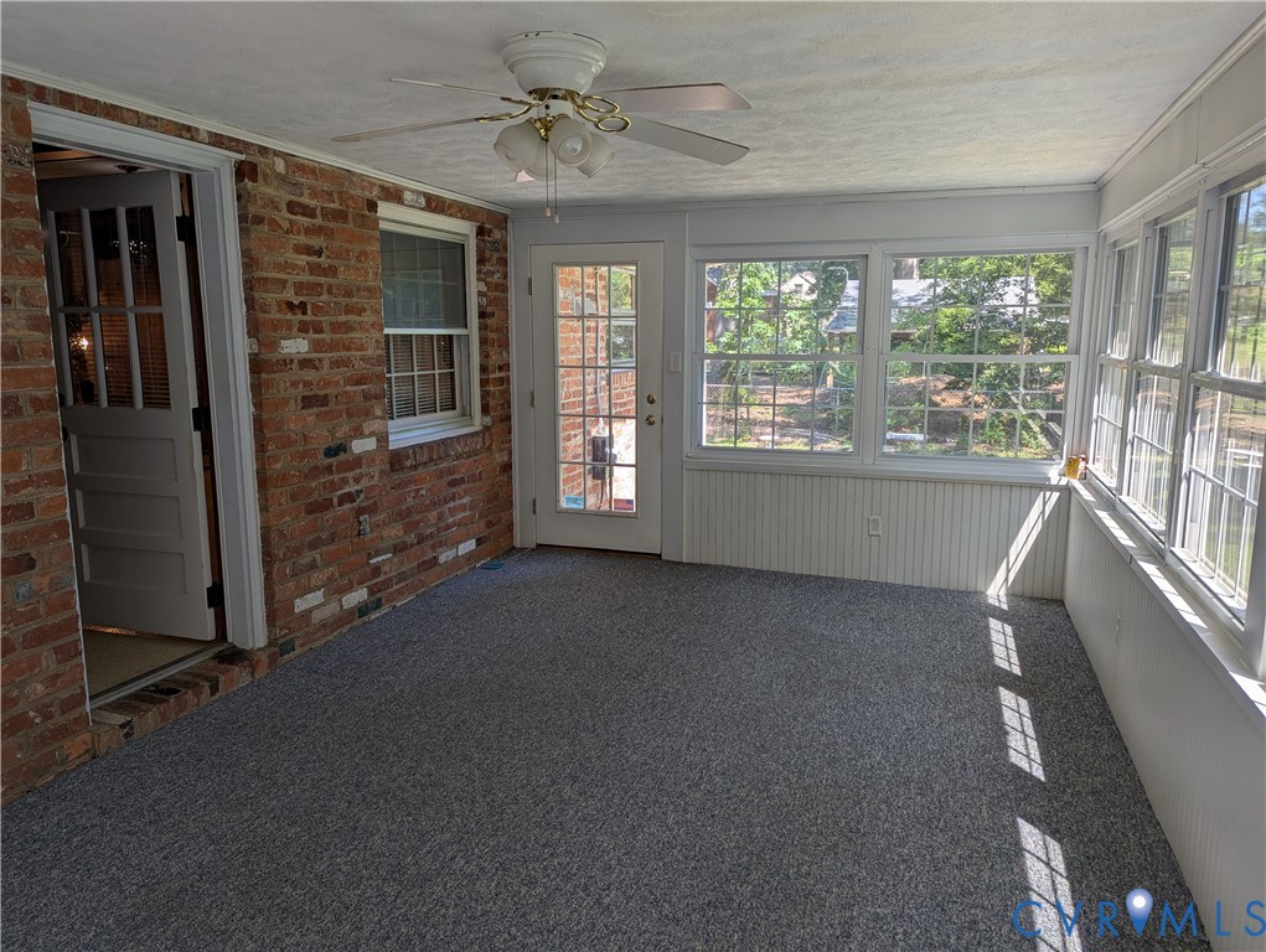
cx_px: 633
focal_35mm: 24
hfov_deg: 71.5
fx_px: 879
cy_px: 476
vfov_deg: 56.9
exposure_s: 1/234
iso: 38
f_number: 1.85
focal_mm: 6.81
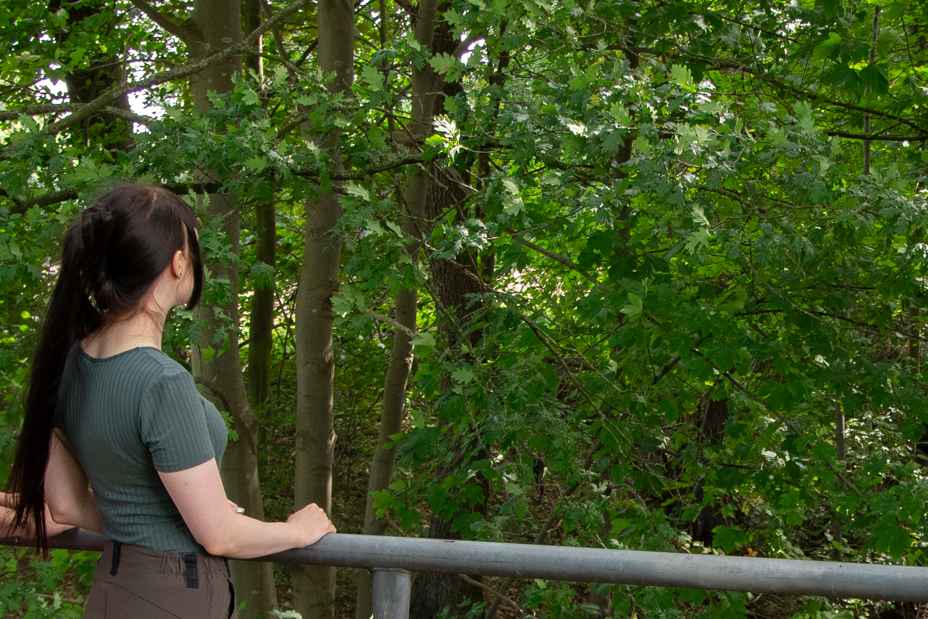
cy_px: 502
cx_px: 758
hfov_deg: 20.0
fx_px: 2604
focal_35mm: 101
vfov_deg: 13.5
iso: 400
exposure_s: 1/160
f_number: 5
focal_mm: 23
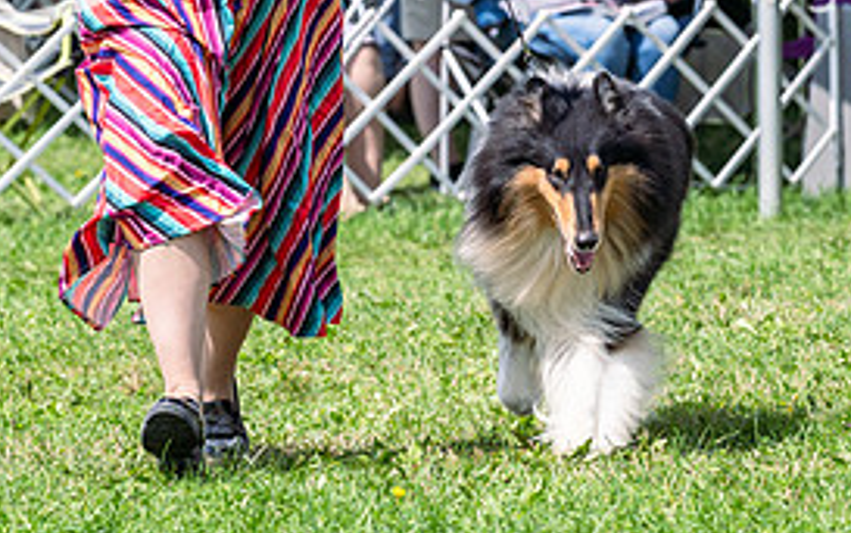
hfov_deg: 6.5
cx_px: 454
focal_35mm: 325
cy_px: 90
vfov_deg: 4.0
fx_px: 7542
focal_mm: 129
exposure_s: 1/1000
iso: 100
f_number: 4.5
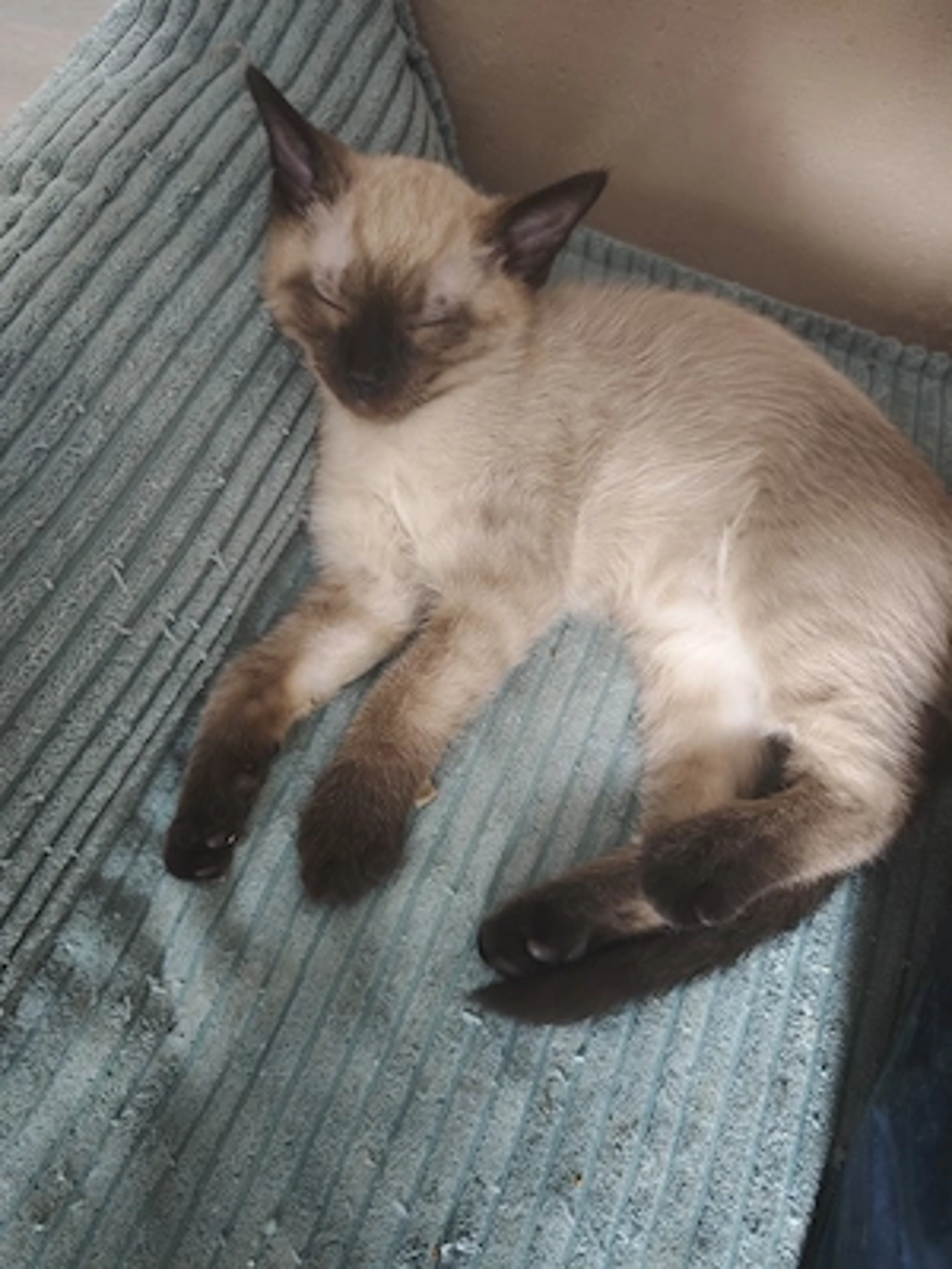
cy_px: 634
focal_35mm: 23
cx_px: 476
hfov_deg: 58.9
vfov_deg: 73.9
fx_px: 843
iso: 1000
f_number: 1.63
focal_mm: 8.72
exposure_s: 1/25
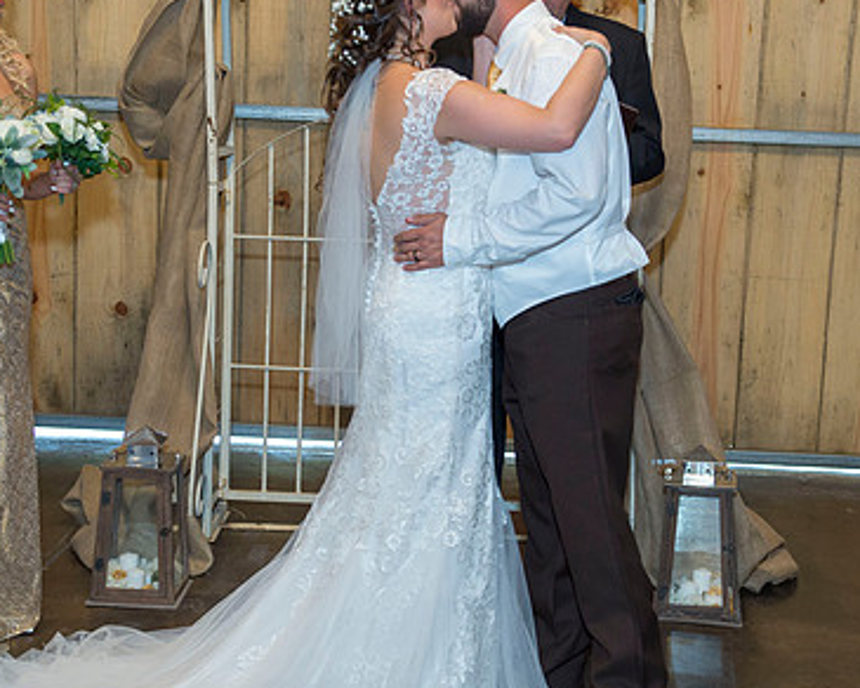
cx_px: 462
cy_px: 346
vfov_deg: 22.8
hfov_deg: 28.3
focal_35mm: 67
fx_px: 1705
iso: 1600
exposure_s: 1/160
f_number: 4
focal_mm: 45
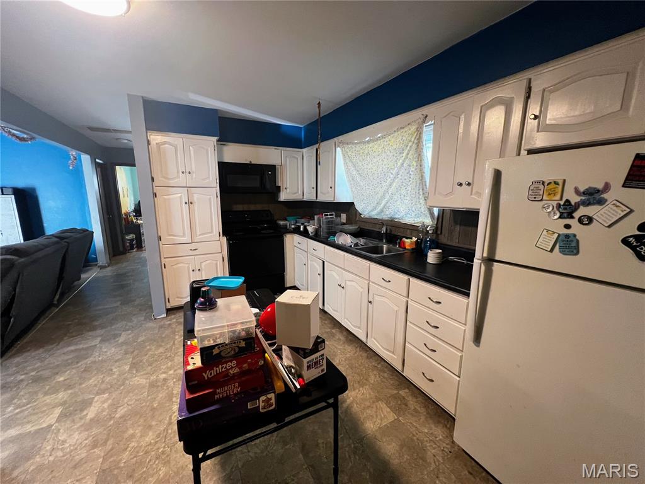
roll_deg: -0.9
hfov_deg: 106.2
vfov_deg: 89.9
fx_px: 242
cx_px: 322
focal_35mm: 13
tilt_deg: -12.4
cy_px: 242
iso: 320
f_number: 1.8
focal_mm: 1.57
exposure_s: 1/60
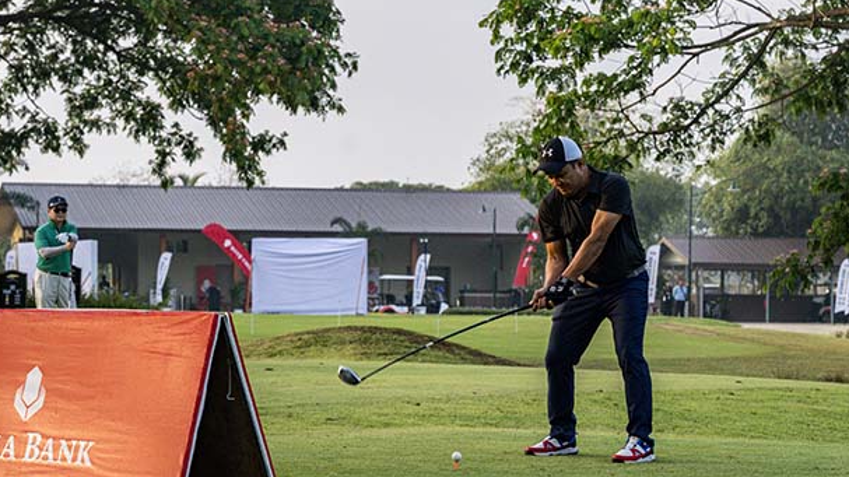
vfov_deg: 10.4
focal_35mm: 116
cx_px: 316
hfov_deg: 18.4
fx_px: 2611
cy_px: 256
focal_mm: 70
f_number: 5.6
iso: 2200
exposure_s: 1/1600
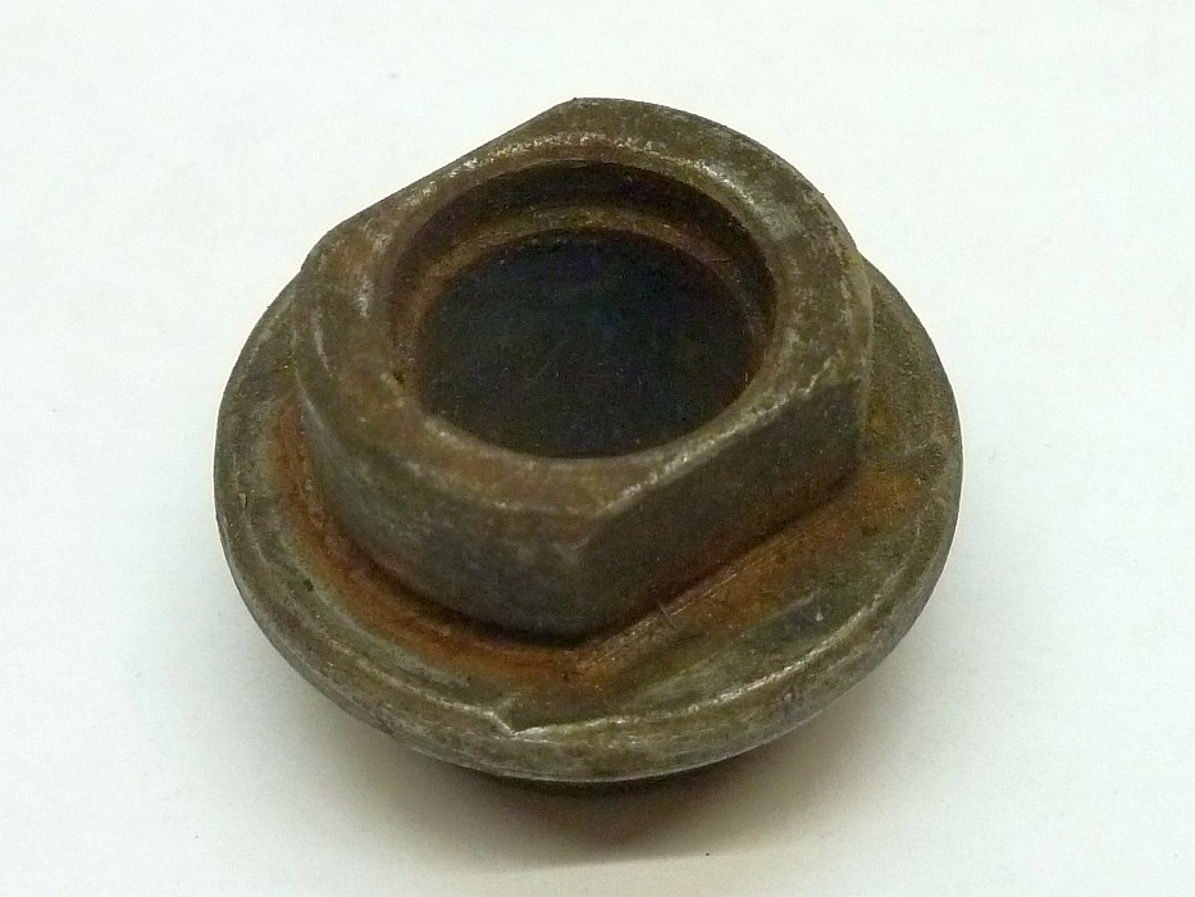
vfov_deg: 32.9
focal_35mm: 44
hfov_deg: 42.9
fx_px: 1519
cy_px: 448
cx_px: 598
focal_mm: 7.3
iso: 320
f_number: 3.7
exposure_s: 1/30
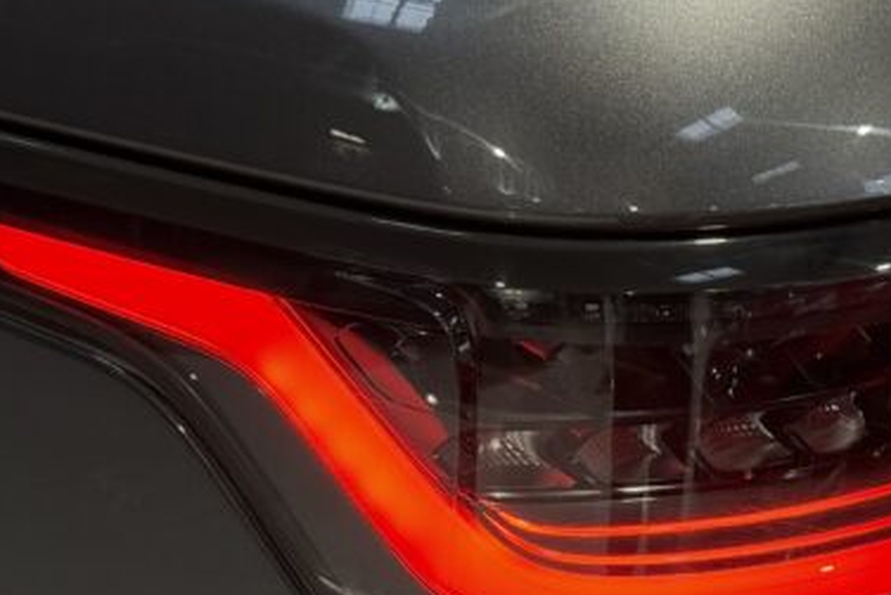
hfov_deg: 19.9
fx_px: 2525
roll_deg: -0.7
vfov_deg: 13.4
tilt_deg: -28.2
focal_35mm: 102
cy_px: 474
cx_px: 600
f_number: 1.78
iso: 80
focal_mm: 6.76
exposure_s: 1/121
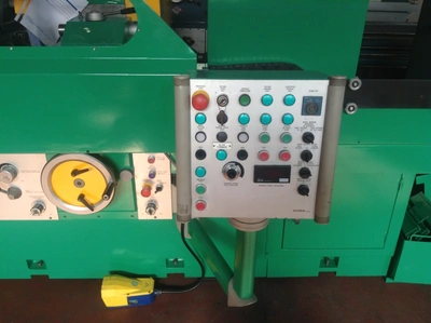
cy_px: 162
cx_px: 216
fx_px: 410
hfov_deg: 55.4
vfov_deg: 42.9
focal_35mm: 33
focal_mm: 3.3
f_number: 2.4
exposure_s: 1/30
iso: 32
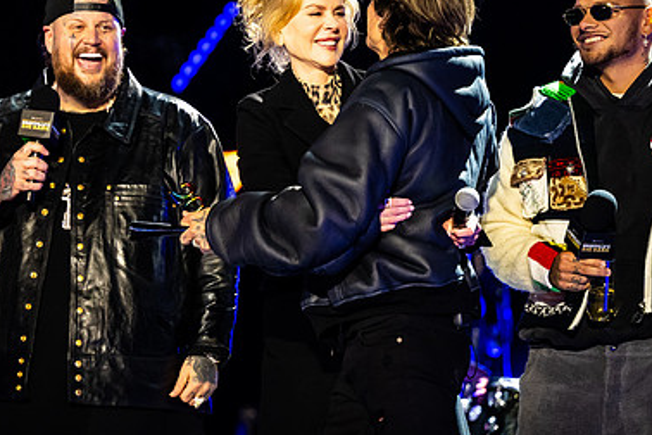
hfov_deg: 9.6
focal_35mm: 215
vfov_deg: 6.4
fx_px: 3894
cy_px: 117
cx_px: 195
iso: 3200
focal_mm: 130
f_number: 2.8
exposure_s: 1/500
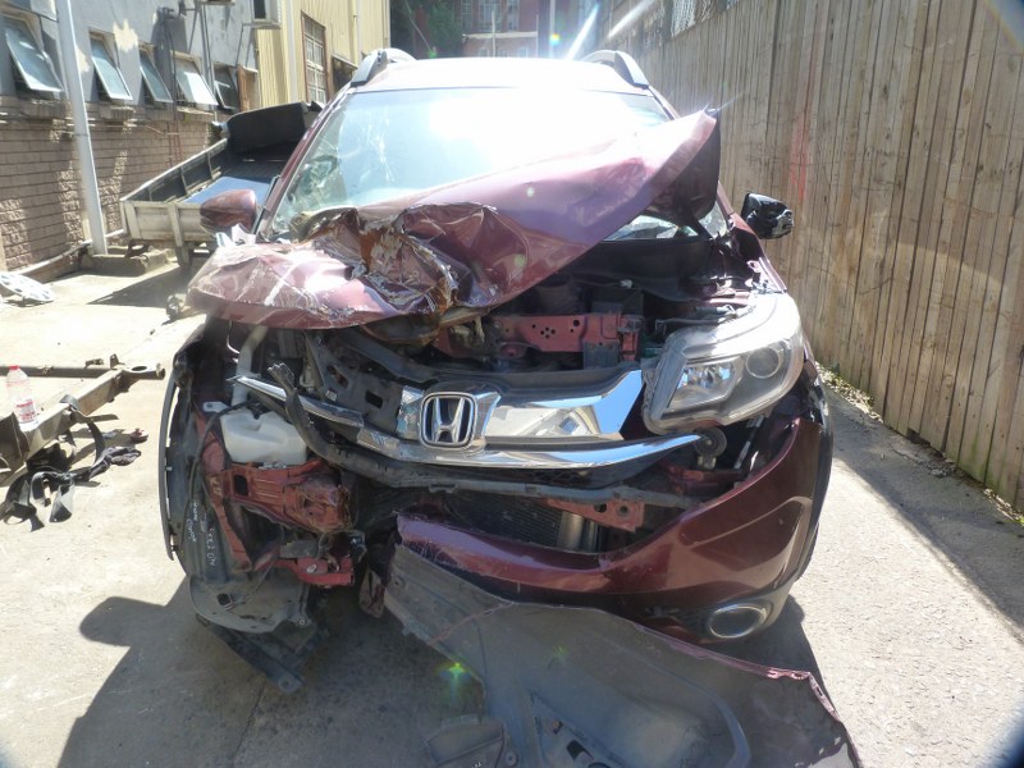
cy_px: 384
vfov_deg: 54.9
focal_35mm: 25
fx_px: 740
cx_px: 512
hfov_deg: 69.4
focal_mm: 4.5
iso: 125
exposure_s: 1/125
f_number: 4
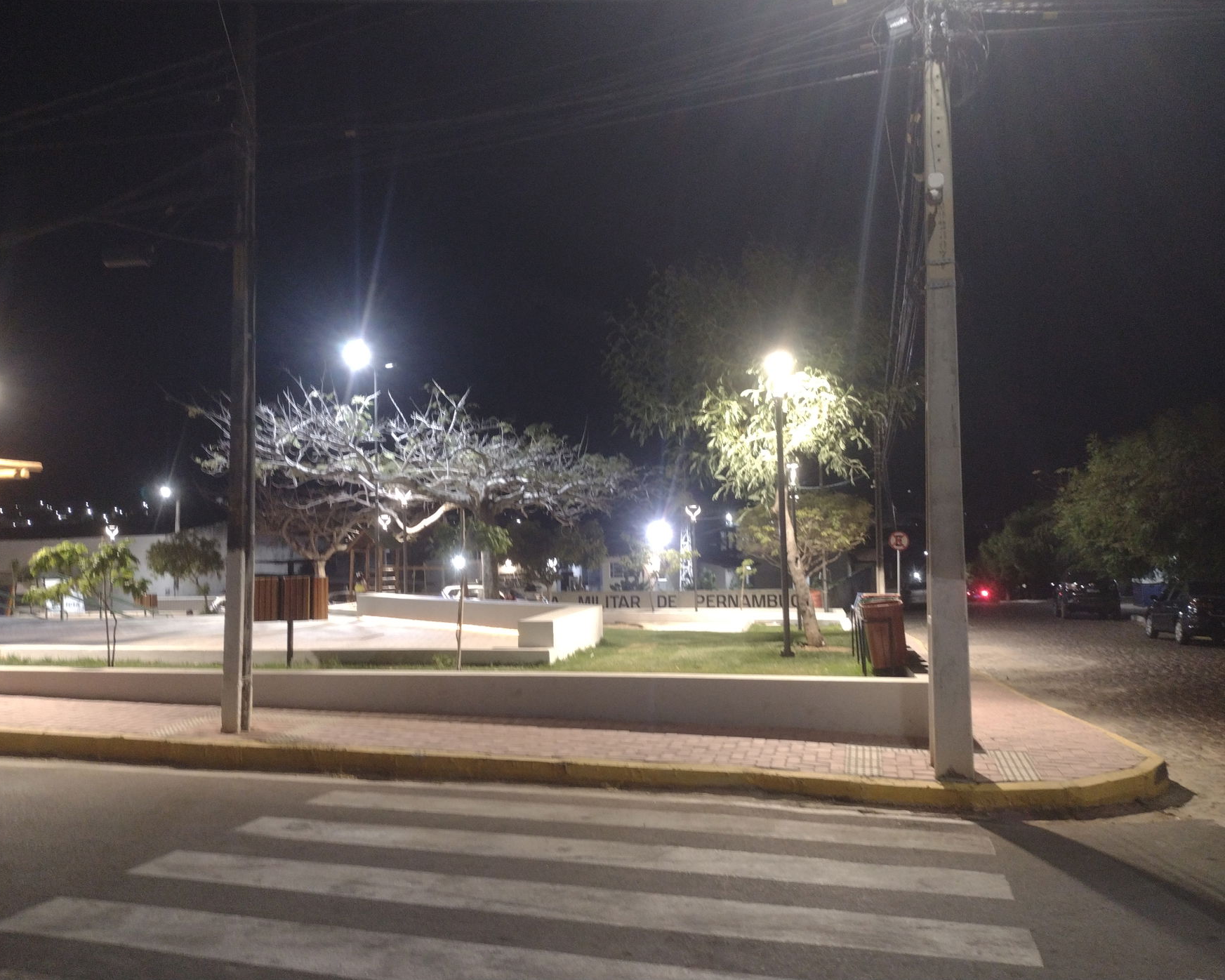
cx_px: 585
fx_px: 1051
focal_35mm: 29
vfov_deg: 50.0
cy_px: 476
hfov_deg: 60.4
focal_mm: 4.71
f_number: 1.7
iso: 400
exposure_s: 1/14
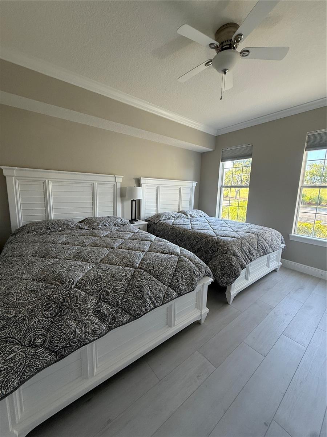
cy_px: 218
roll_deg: -1.8
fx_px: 176
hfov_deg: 85.7
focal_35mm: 14
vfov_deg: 102.1
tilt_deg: -8.2
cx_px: 164
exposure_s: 1/99
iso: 160
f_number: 2.2
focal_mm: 2.22
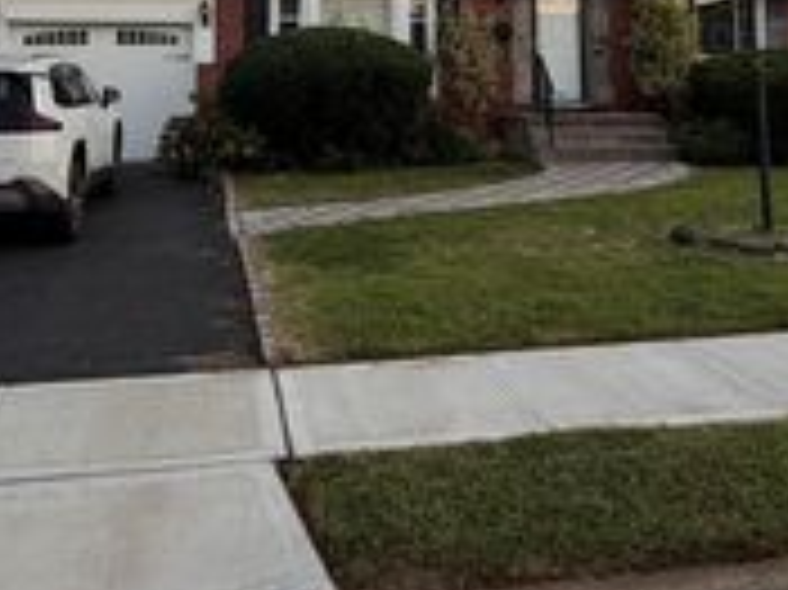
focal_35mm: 40
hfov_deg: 46.8
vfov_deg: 32.8
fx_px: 910
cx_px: 387
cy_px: -7
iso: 100
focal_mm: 2.22
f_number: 2.2
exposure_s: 1/121
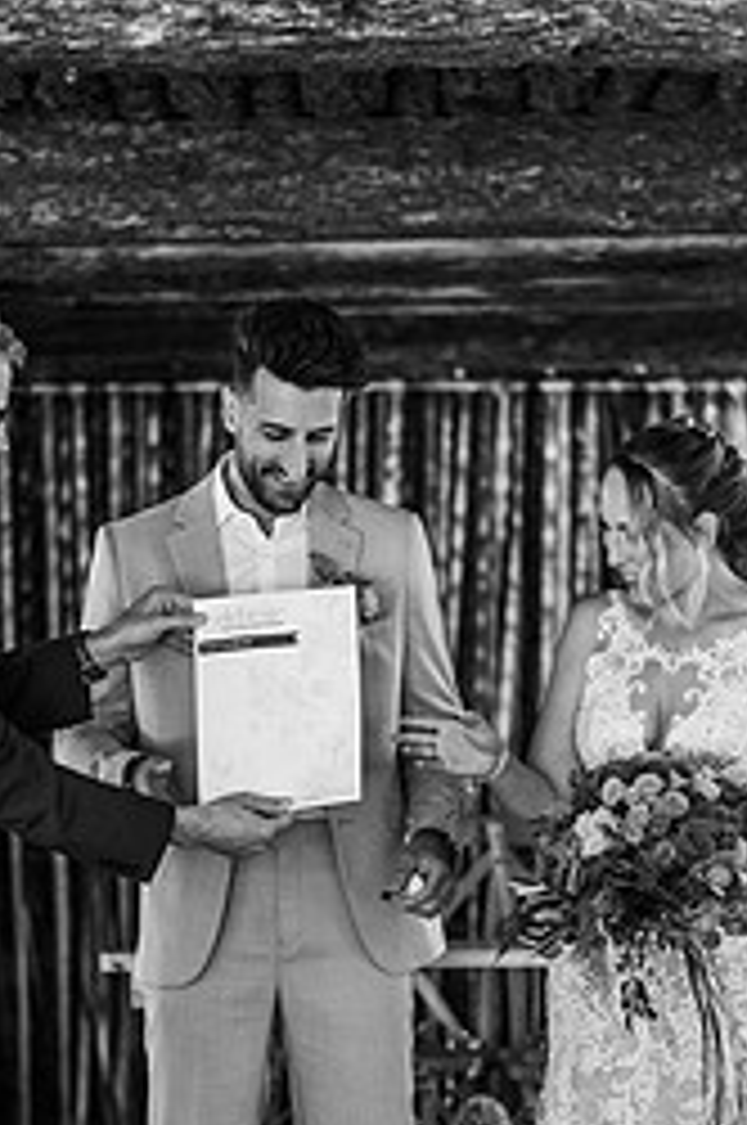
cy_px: 968
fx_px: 4775
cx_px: 398
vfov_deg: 13.3
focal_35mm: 153
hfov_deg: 8.9
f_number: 2
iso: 640
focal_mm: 85
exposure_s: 1/200
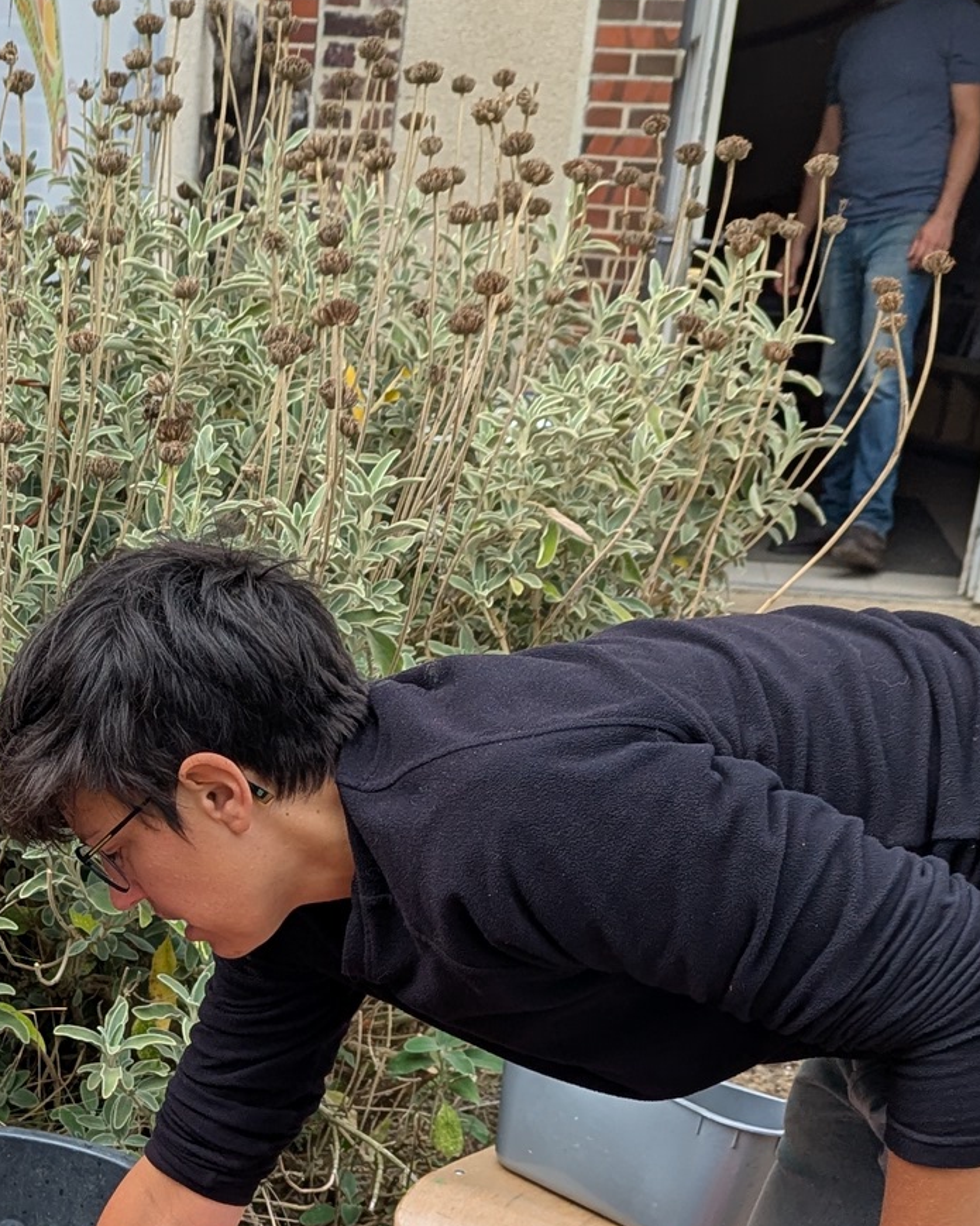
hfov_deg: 21.4
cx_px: -8
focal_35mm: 69
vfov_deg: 26.0
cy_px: 1246
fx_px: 2502
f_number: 1.85
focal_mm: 6.81
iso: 38
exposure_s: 1/484
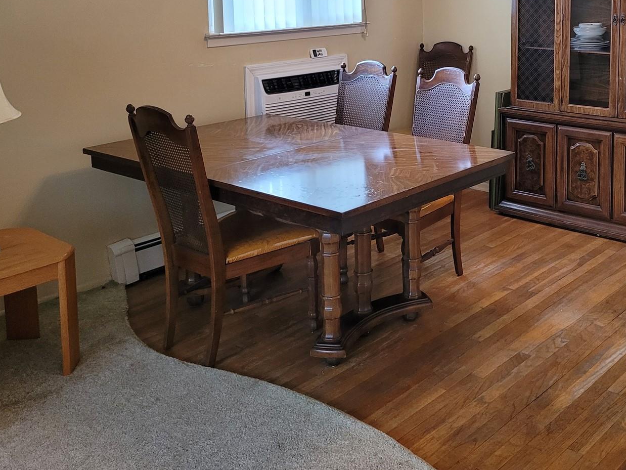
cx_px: 433
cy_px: 90
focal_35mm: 43
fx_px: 778
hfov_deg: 43.0
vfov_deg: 32.6
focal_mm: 5.4
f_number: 1.8
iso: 320
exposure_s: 1/120
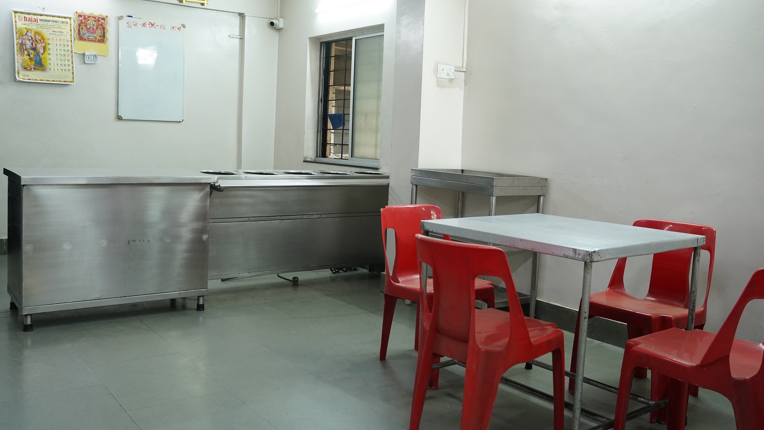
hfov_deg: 59.5
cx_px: 387
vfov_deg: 35.6
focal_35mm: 33
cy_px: 196
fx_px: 668
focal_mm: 31
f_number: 4
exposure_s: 1/125
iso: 4000
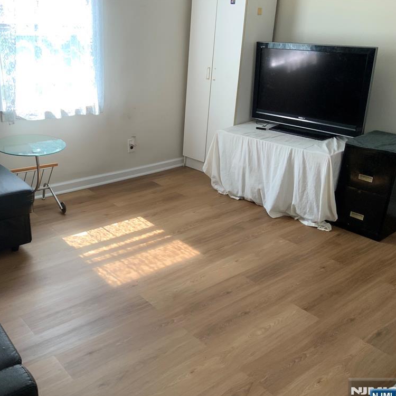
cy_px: 201
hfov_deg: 46.5
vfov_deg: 47.2
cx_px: 131
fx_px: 453
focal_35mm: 35
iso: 64
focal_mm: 3
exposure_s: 1/95
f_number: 1.8
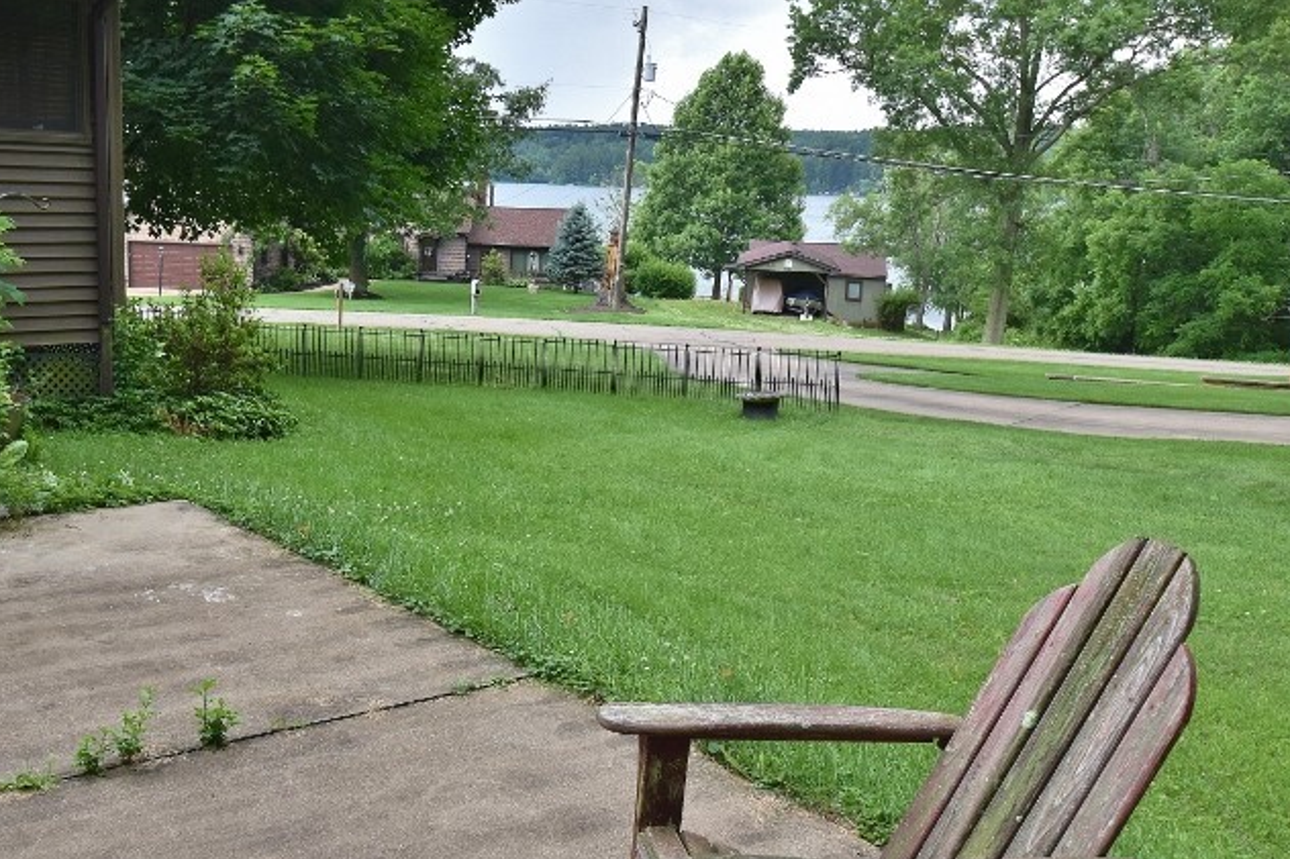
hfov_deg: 50.2
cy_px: 462
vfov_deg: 35.0
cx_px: 490
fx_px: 1361
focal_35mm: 38
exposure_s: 1/200
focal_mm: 20
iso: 400
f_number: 7.1
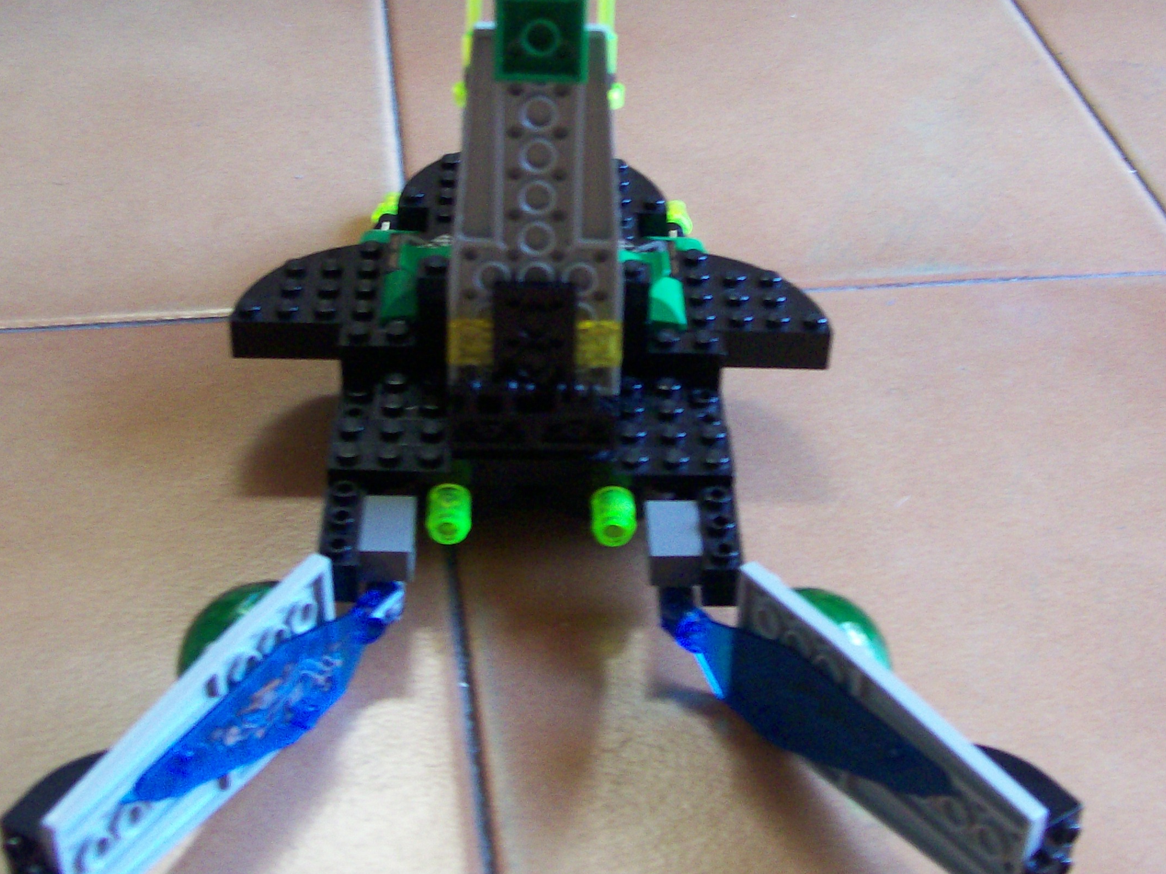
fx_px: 1751
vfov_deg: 27.9
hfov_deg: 36.8
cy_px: 335
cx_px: 620
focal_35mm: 52
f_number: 2.7
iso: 160
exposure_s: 1/14.5
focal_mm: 6
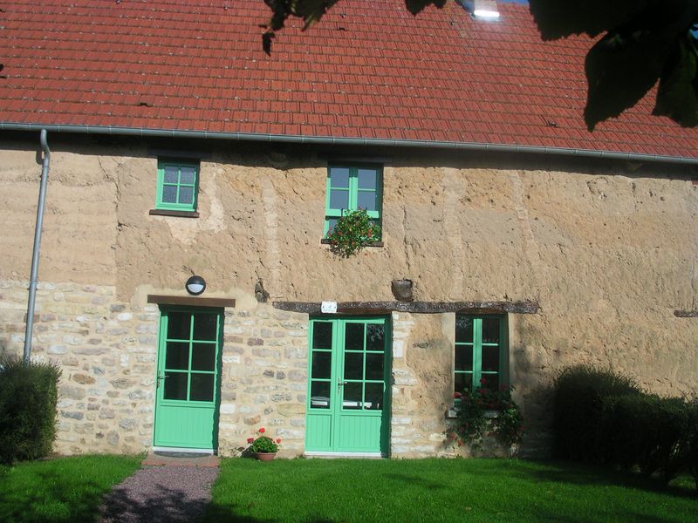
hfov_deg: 50.1
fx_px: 746
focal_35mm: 37
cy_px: 262
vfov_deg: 38.7
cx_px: 349
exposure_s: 1/561
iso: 100
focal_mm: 5.6
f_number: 4.5
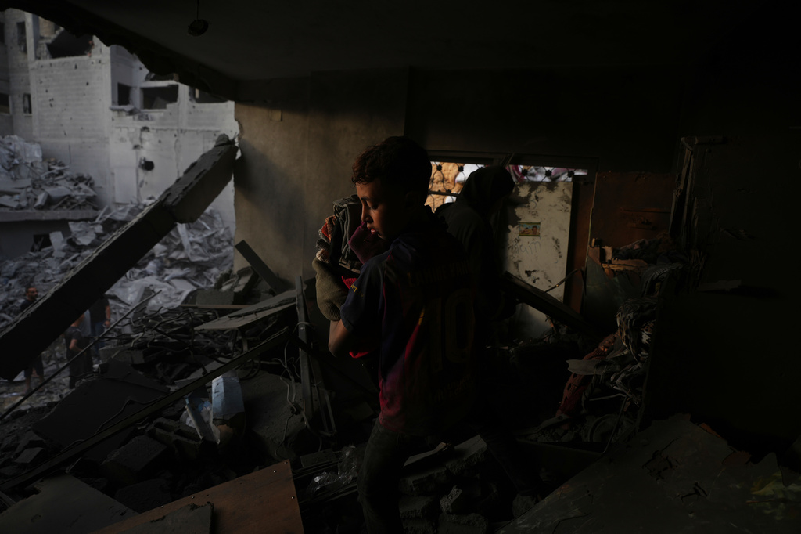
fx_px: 356
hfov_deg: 96.8
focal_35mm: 16
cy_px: 267
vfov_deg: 73.7
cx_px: 400
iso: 100
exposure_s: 1/200
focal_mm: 16
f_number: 2.8
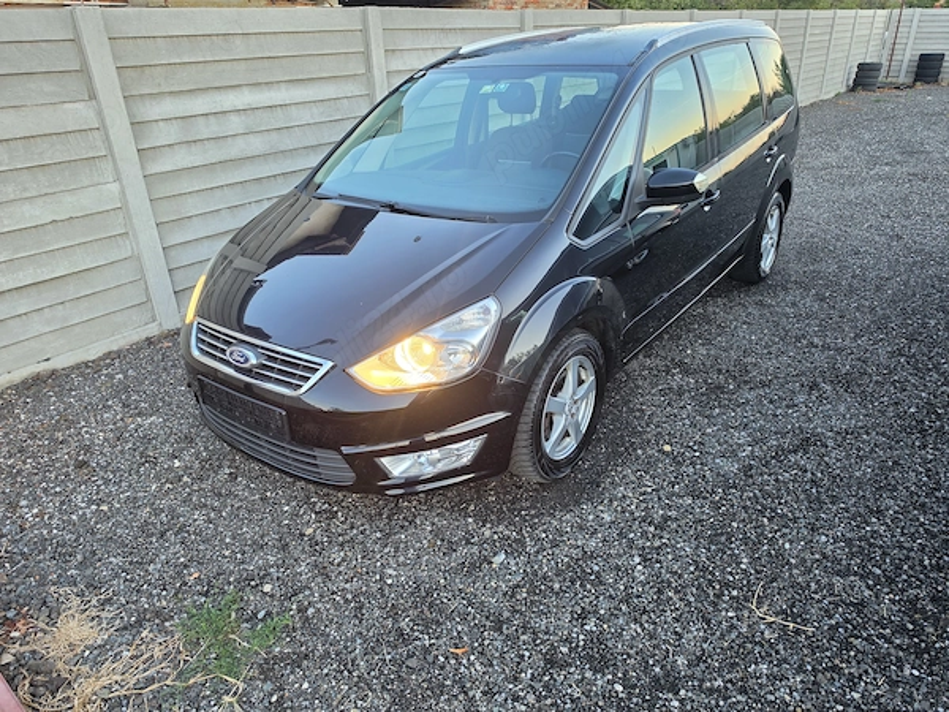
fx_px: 631
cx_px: 474
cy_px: 356
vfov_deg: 58.9
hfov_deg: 73.9
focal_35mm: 23
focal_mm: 6.5
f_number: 1.4
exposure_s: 1/54
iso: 40
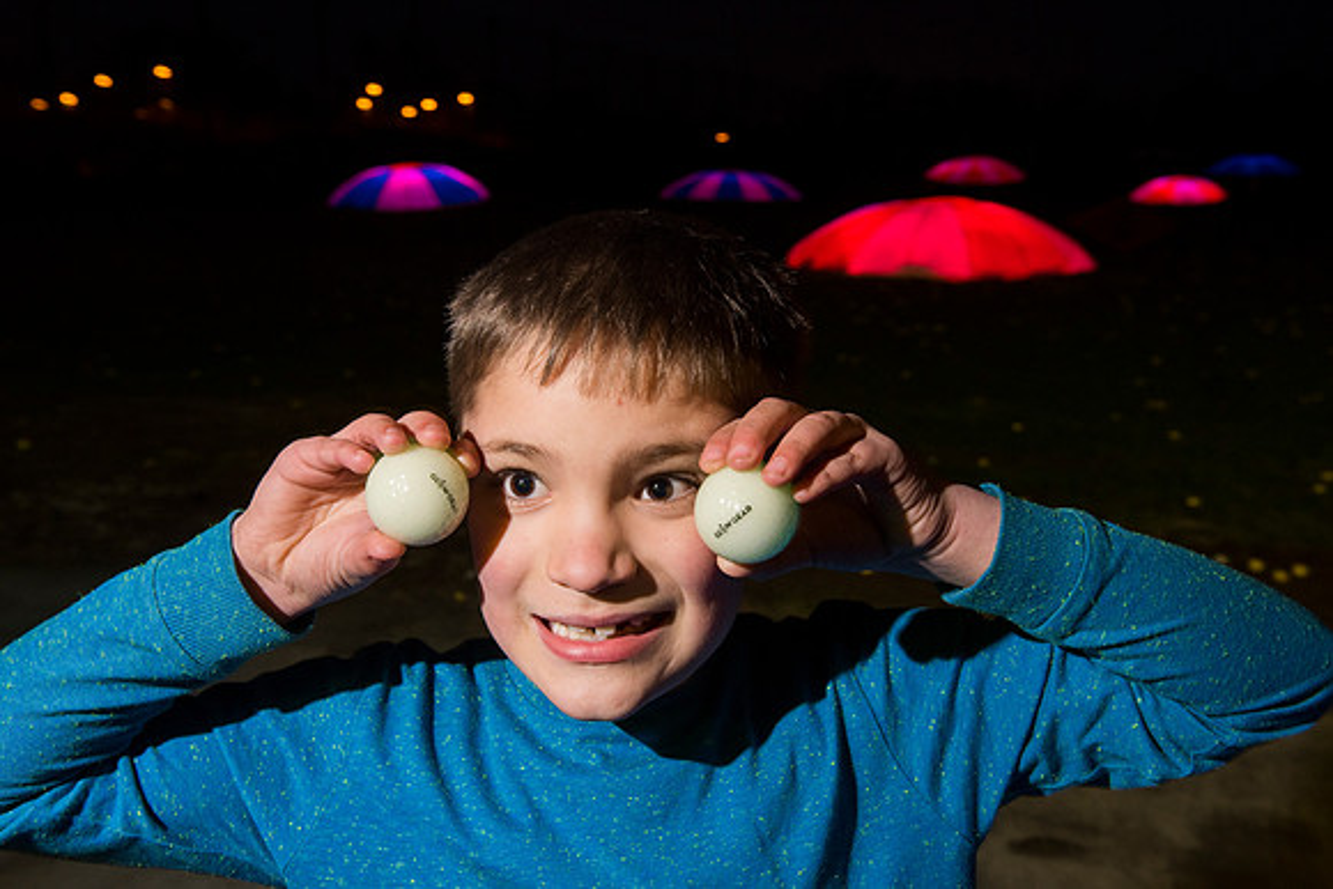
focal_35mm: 40
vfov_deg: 33.4
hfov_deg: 48.4
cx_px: 666
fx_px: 1481
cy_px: 444
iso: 1000
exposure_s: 1/10
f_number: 8
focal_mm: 40
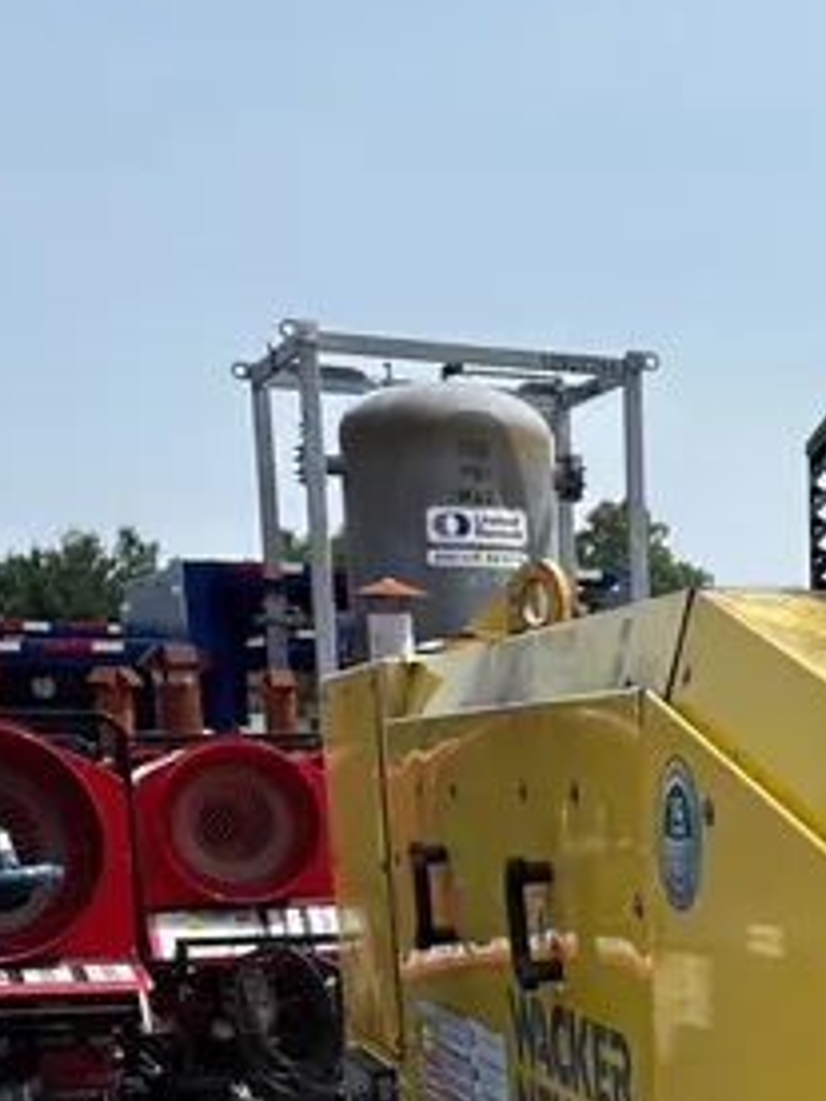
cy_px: 1251
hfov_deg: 20.2
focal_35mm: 69
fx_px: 2195
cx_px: 950
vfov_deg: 25.8
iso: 50
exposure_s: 1/4329
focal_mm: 5.96
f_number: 1.6
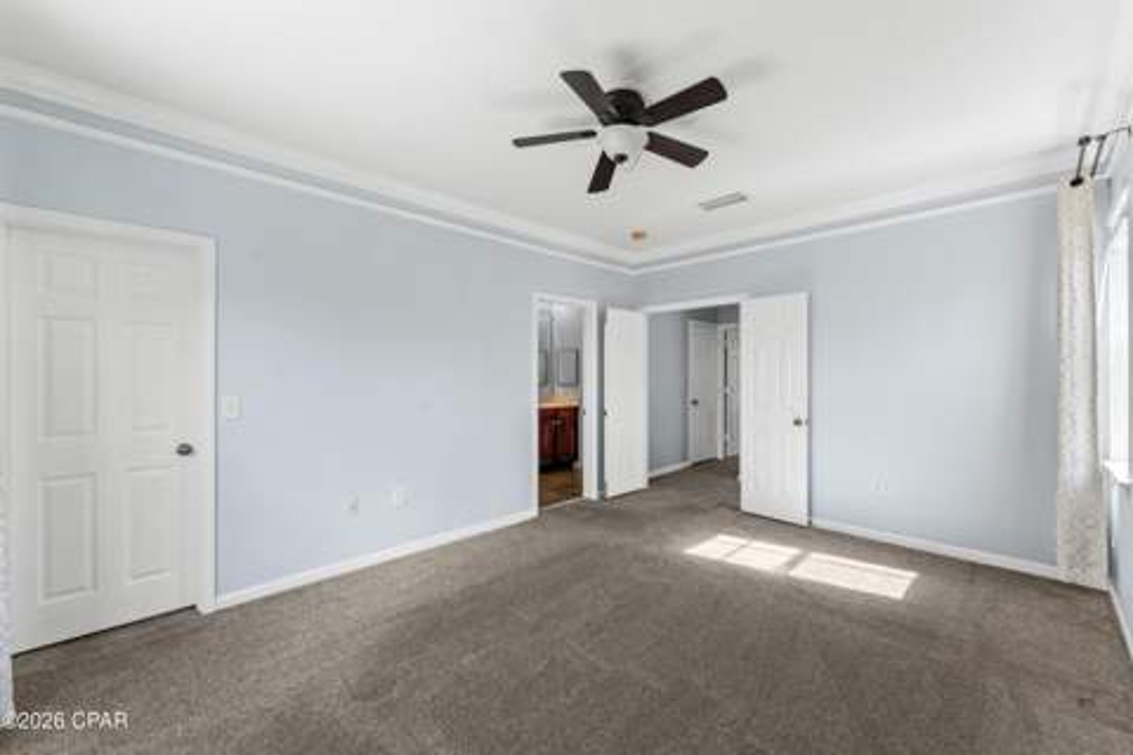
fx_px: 441
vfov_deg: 81.2
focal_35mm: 14
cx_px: 566
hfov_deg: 104.3
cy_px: 378
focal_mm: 14
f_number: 8
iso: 400
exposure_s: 1/10
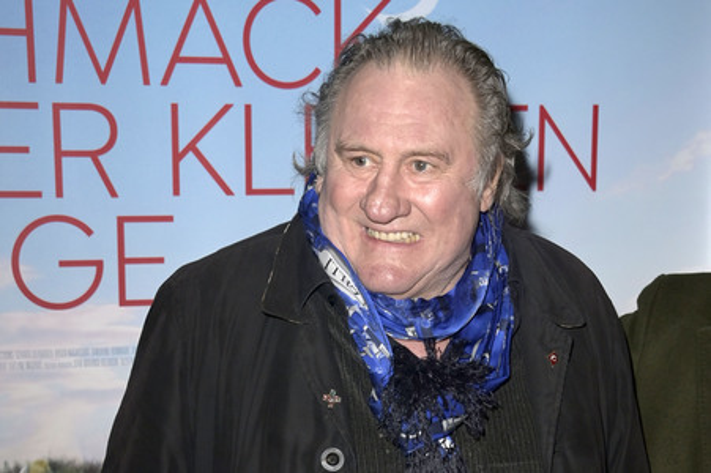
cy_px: 236
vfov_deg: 24.6
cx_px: 356
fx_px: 1085
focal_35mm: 55
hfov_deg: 36.3
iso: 640
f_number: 5.6
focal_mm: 55
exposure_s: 1/250
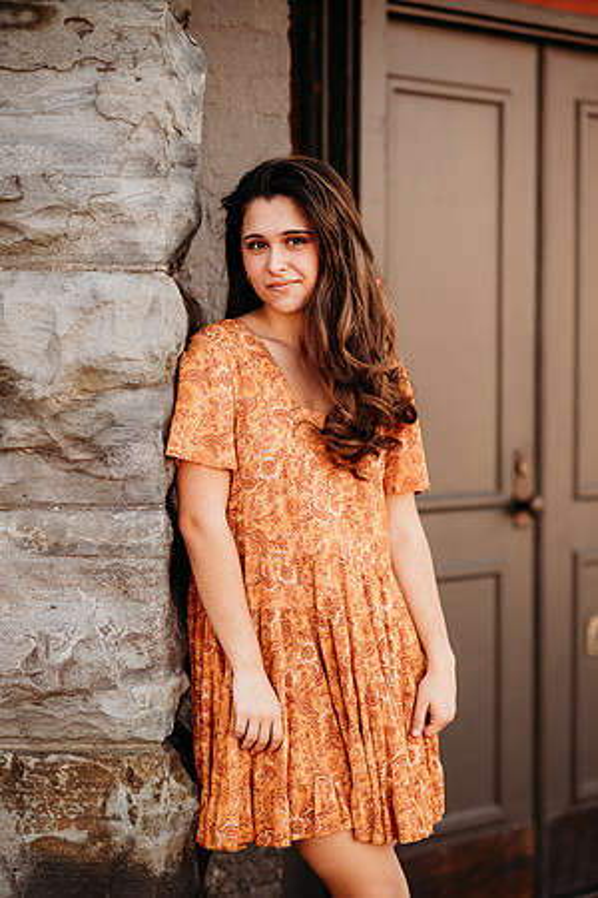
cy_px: 449
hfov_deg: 16.1
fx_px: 2118
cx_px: 299
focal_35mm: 85
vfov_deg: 23.9
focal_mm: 85
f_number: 2
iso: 160
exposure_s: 1/500
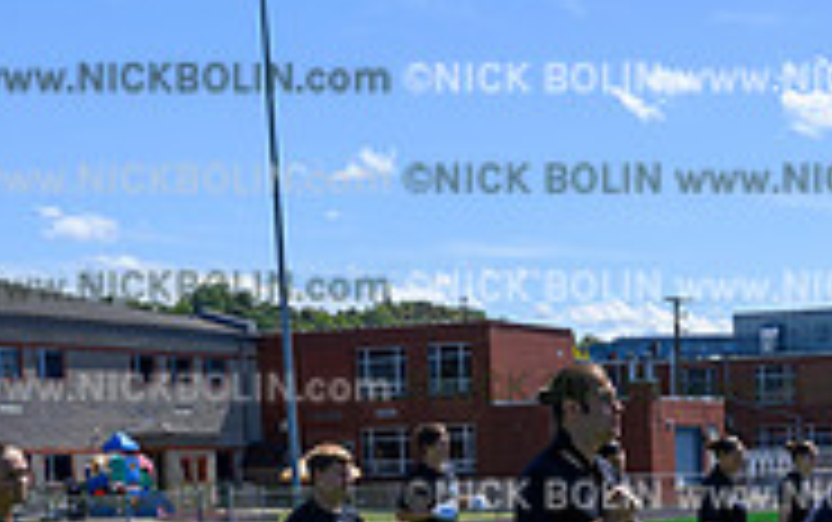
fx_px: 2065
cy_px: 808
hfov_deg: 22.2
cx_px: 747
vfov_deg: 13.5
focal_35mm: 91
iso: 160
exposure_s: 1/500
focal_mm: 28.5
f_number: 8
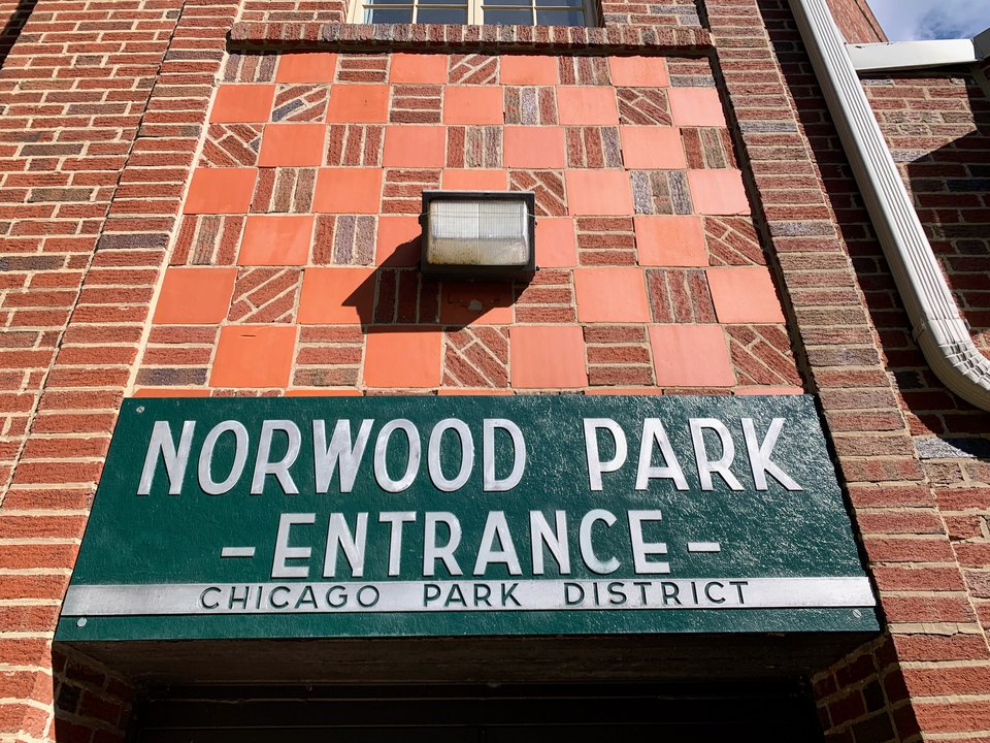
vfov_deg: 53.1
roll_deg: +1.0
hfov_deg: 67.3
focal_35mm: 26
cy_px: 372
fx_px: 744
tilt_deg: +33.1
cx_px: 495
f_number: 1.8
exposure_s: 1/1748
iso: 25
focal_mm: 4.25
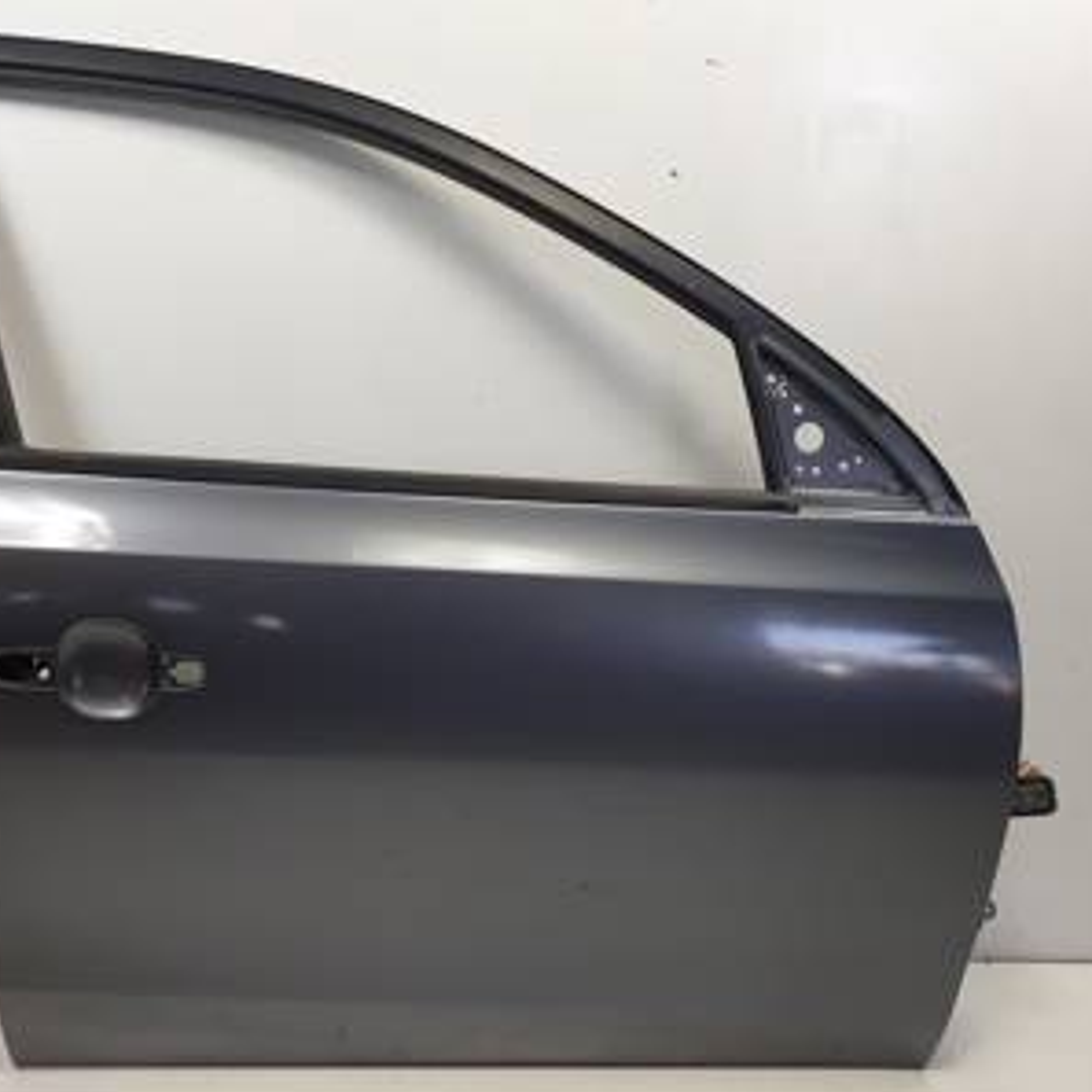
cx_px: 441
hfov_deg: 52.2
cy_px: 548
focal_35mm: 31
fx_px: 1106
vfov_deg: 52.5
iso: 50
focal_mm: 4.3
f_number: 2.4
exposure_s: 1/100
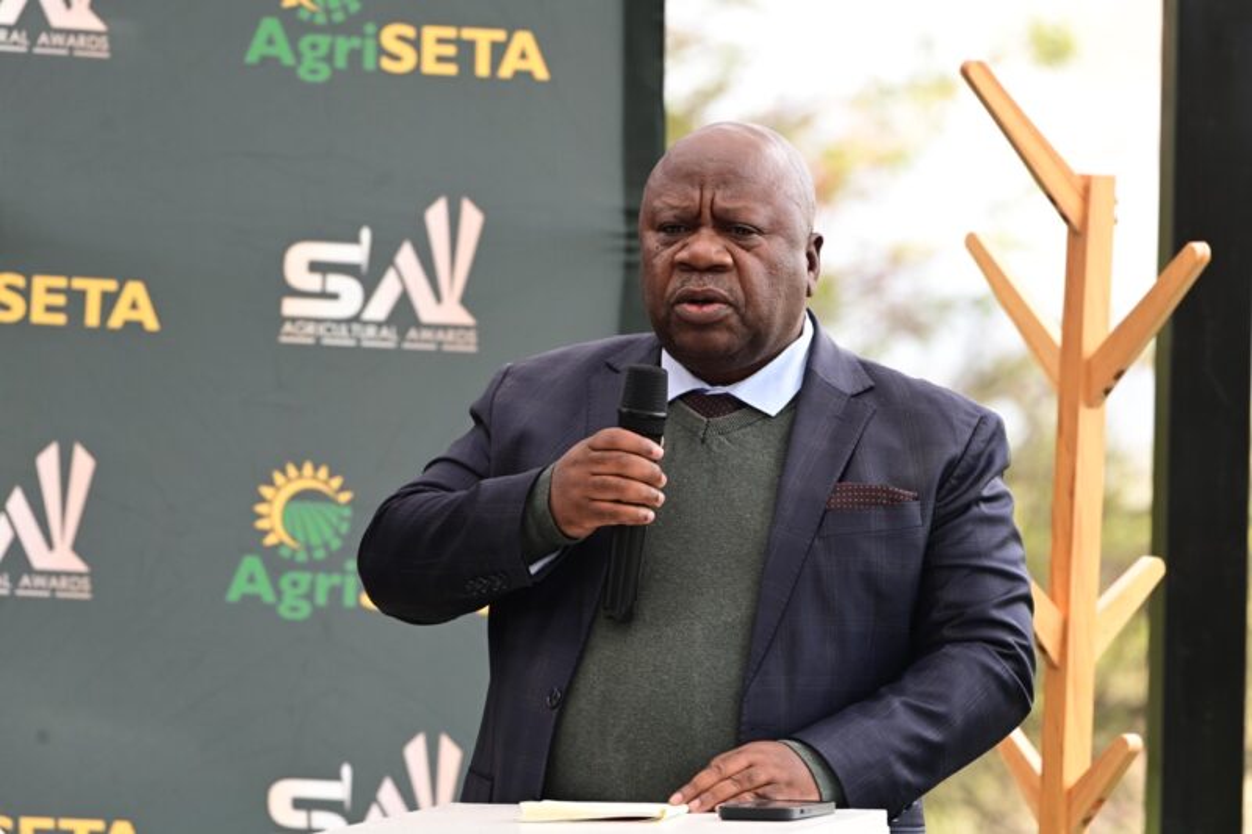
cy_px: 417
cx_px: 626
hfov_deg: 5.9
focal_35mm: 350
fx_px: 12169
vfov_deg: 3.9
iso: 400
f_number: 5.6
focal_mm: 350
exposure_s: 1/125
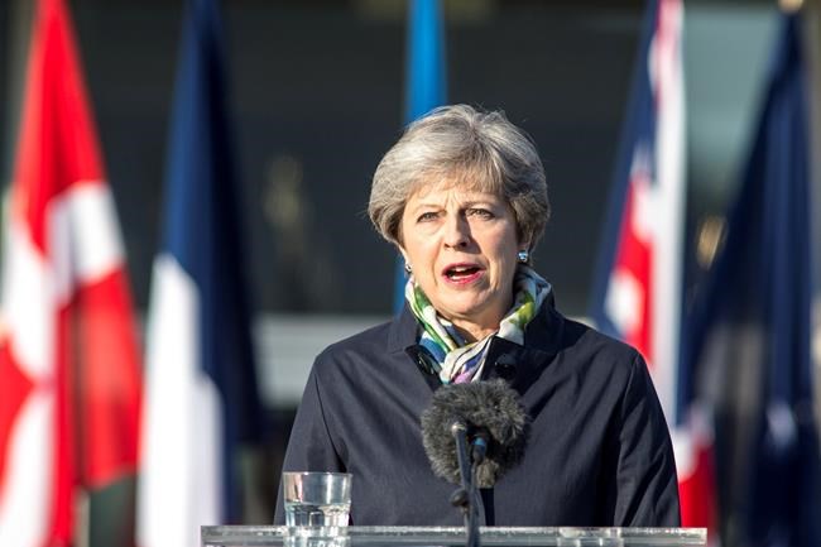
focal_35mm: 300
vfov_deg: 4.6
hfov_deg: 6.9
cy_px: 274
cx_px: 410
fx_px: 6840
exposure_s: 1/3200
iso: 500
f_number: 5.6
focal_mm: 300
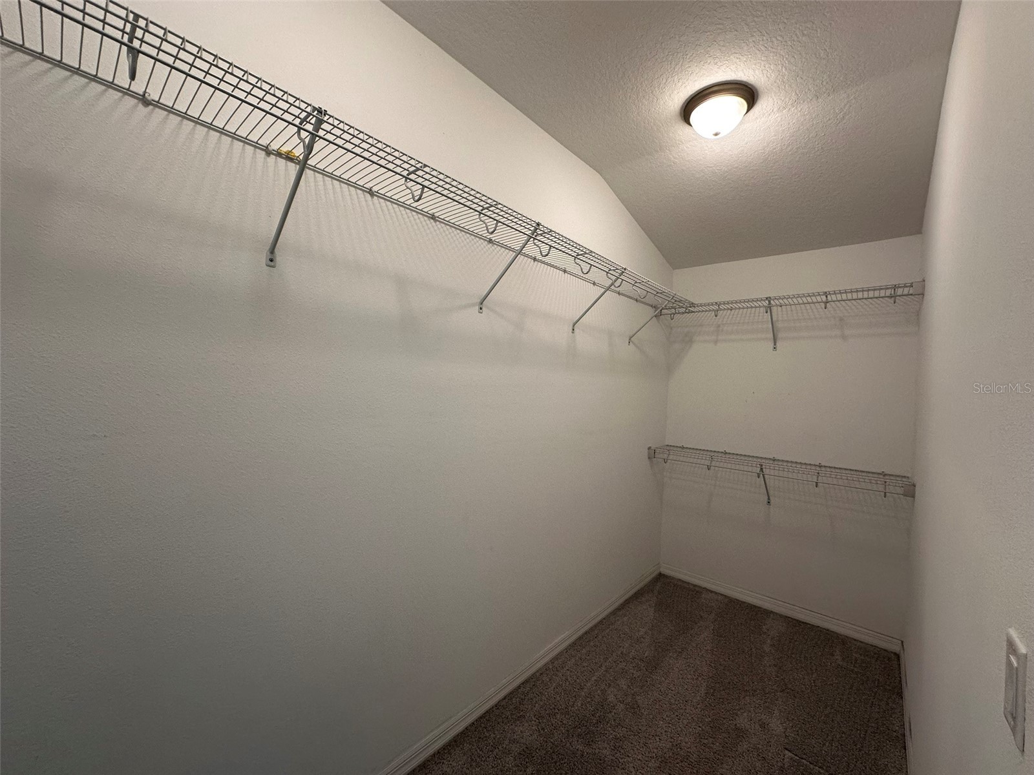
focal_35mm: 14
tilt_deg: -0.6
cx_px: 517
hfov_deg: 102.1
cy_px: 388
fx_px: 418
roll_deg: -2.4
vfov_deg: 85.7
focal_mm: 2.22
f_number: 2.2
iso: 160
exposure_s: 1/120
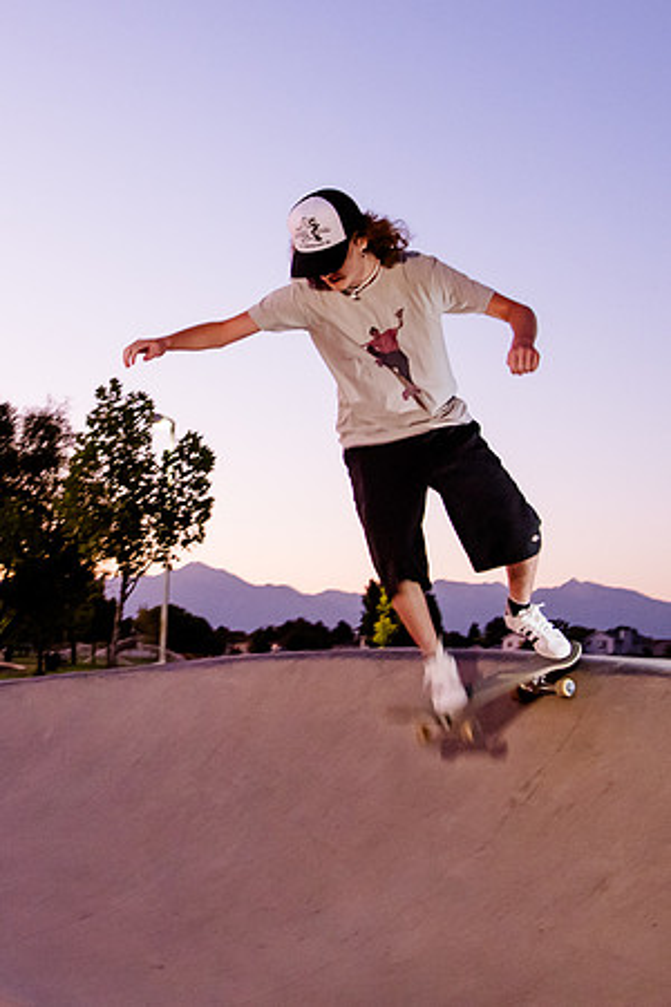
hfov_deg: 27.8
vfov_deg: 41.0
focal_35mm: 48
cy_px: 387
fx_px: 1337
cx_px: 167
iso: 4000
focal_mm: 24
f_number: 4
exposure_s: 1/100
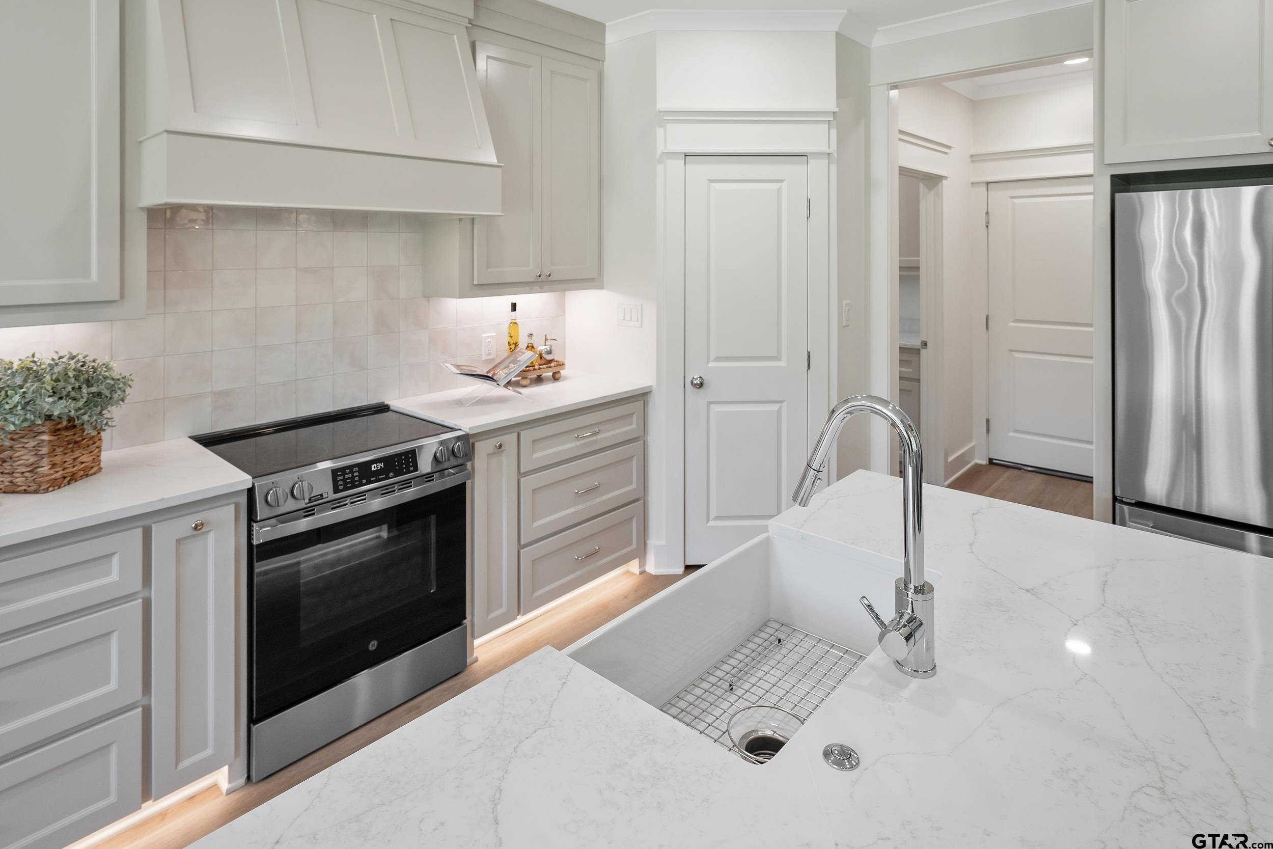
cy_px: 424
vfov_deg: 67.4
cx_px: 636
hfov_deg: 90.0
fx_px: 636
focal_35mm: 18
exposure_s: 1/100
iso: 800
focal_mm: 18
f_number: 5.6
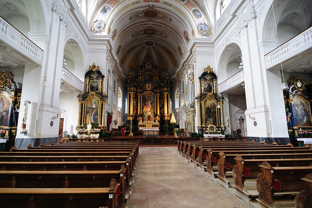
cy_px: 104
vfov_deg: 72.1
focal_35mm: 16
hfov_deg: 95.0
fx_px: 143
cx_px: 156
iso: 250
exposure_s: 1/30
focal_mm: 11
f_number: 2.8
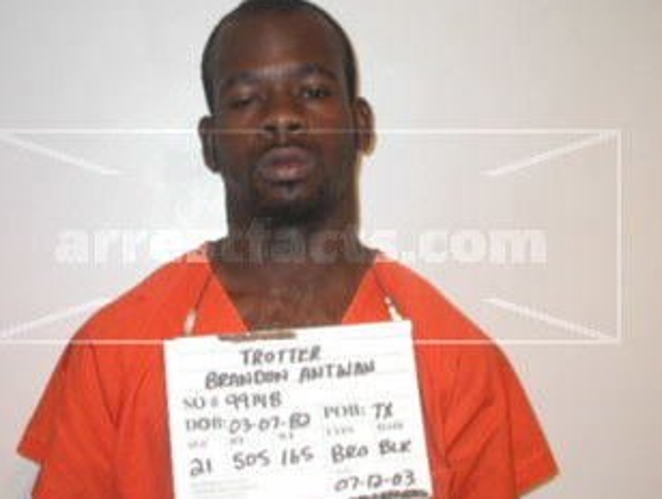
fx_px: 1264
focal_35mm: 66
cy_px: 238
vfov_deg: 22.3
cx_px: 300
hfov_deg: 29.3
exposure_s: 1/60.3
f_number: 3
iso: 100
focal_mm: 12.2
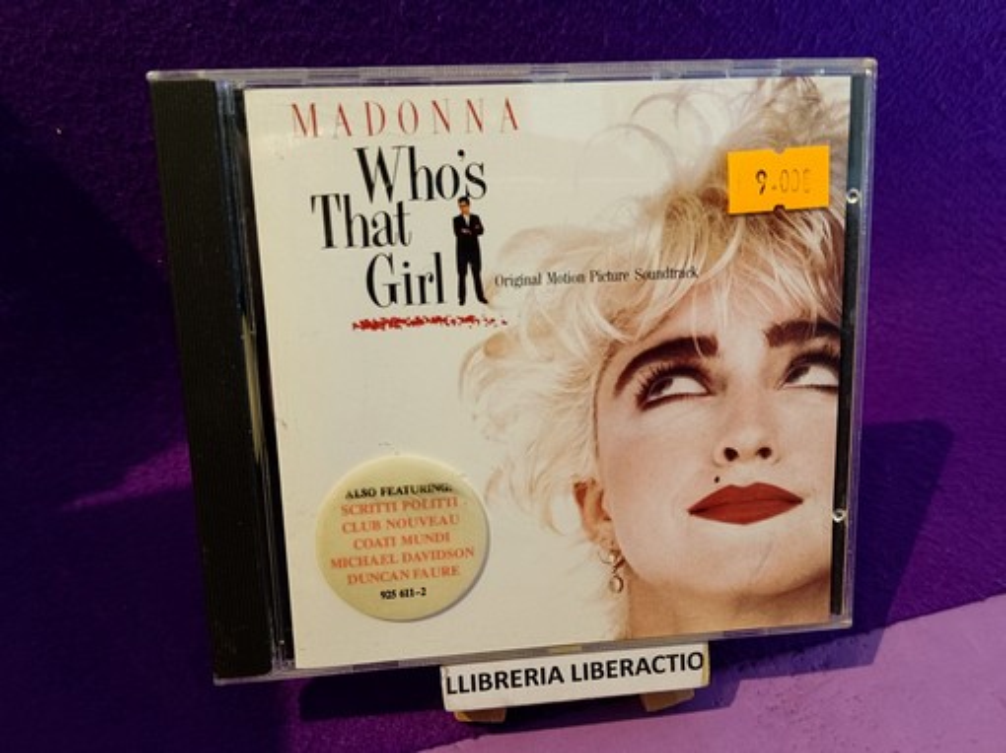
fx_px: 755
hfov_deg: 67.3
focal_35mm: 26
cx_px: 503
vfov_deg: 53.0
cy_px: 376
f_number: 1.8
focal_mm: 3.96
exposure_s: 1/50
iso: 776
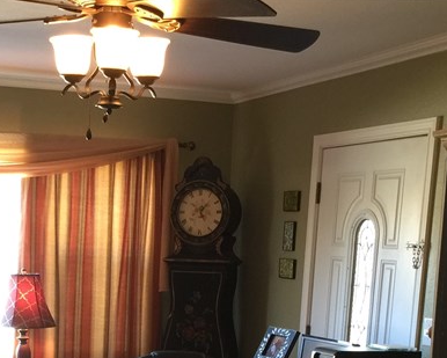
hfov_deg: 25.0
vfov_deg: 19.2
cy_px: 440
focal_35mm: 75
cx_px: 101
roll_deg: -3.0
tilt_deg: -12.1
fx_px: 992
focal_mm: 4.15
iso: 64
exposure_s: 1/15
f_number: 2.2
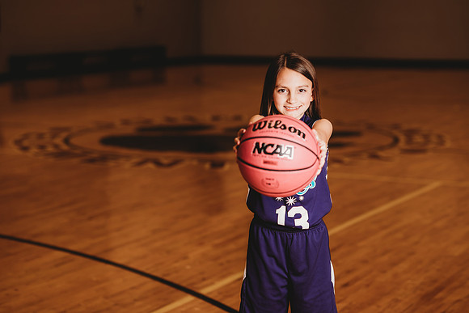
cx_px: 234
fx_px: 1108
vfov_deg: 16.1
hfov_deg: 23.9
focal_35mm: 85
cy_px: 156
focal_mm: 85
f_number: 2.5
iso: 100
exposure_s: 1/160
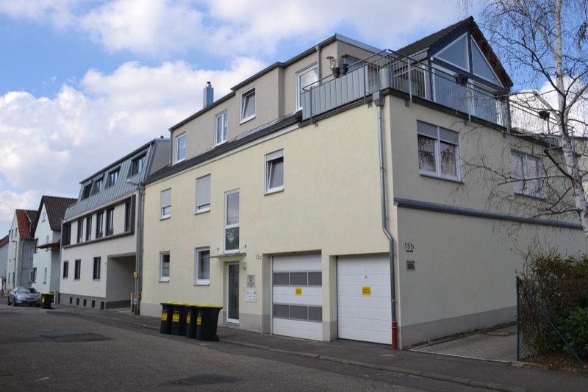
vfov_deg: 43.6
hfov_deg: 61.9
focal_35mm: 30
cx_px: 294
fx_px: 490
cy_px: 196
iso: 100
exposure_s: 1/250
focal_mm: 20
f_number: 8
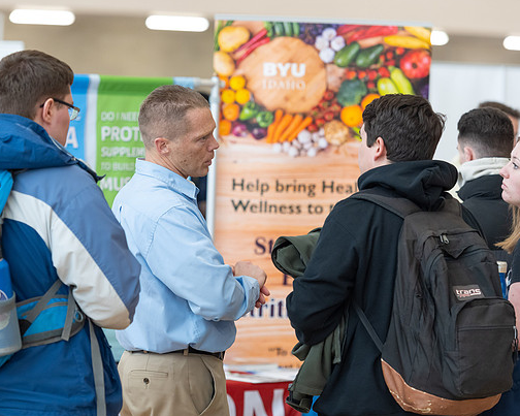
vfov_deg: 8.5
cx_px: 220
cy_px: 182
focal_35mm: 181
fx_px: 2785
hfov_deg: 10.7
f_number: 3.5
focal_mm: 140
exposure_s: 1/200
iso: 1250
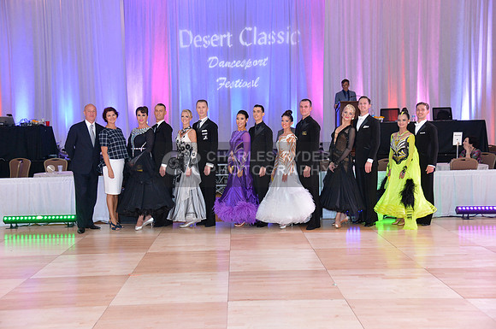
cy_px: 164
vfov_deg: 33.3
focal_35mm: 40
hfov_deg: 48.5
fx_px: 550
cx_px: 248
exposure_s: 1/250
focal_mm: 40
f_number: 4
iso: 2000
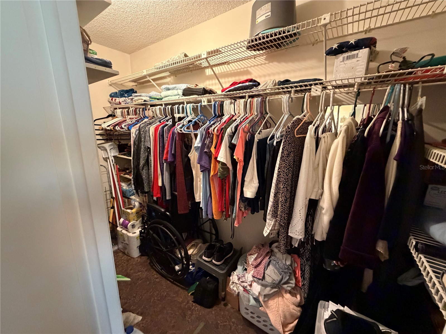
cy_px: 167
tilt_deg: -13.3
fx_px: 180
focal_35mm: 14
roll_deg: +0.1
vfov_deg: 85.7
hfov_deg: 102.1
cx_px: 223
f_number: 2.2
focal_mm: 2.22
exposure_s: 1/60
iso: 1000
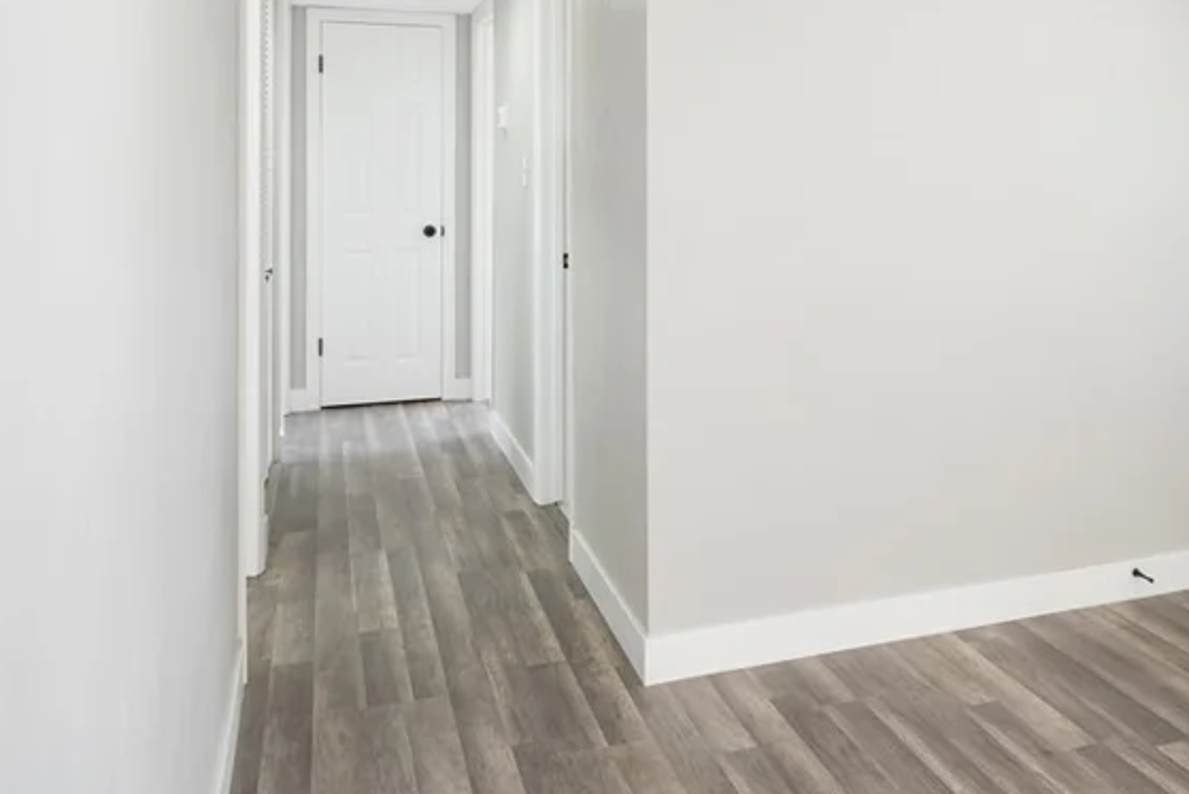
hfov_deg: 54.1
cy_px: 178
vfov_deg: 37.4
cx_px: 804
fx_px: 1133
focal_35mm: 34
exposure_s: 1/2.5
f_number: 9
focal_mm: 18.7
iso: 100
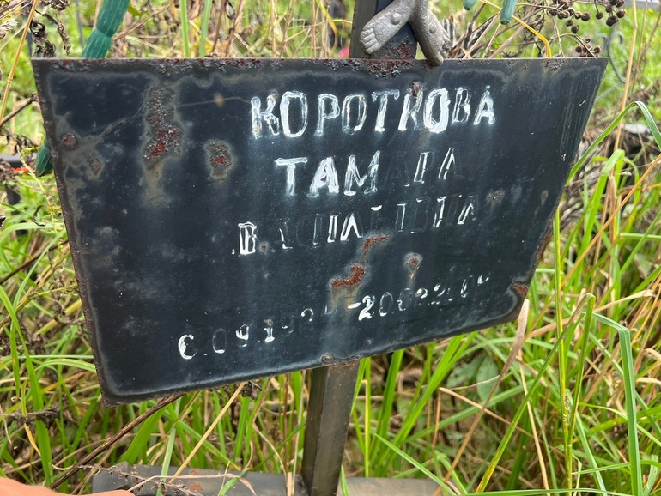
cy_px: 255
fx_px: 516
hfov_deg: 65.3
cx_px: 329
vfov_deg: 51.4
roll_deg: -3.1
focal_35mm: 27
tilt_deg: -33.3
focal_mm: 5.7
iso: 40
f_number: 1.5
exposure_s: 1/162
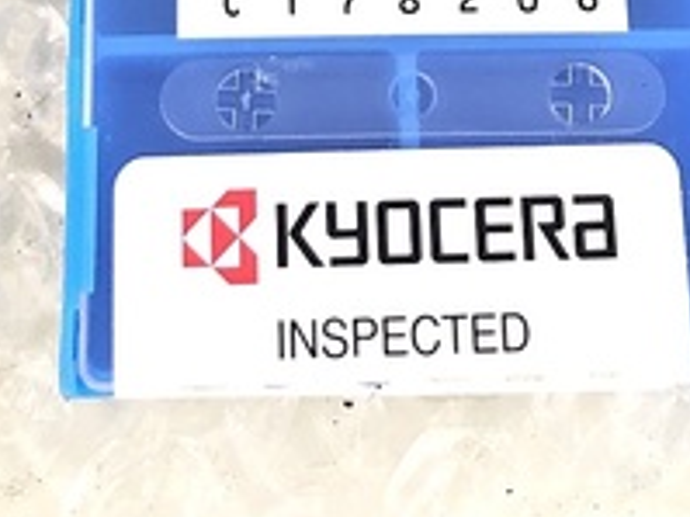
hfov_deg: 21.8
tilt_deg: -72.1
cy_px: -257
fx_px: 1793
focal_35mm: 90
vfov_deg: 15.2
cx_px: 309
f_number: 1.8
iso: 80
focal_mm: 3.99
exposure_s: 1/15
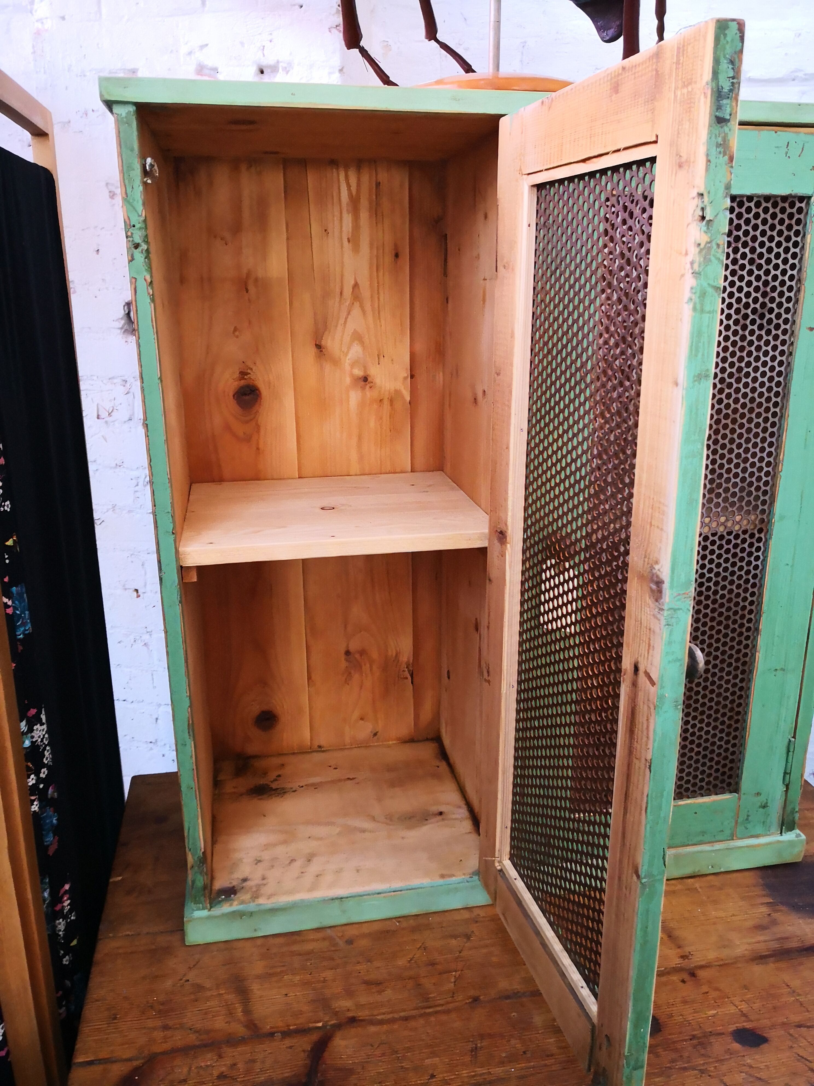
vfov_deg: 65.3
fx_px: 847
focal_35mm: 27
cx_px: 407
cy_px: 543
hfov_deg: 51.4
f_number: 1.6
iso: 500
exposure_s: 1/120
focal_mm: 3.95
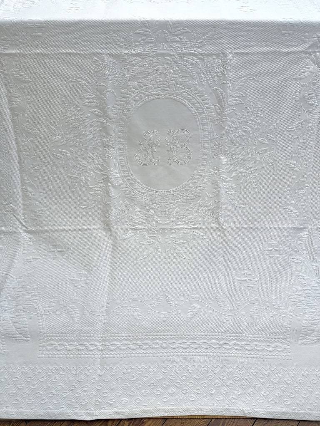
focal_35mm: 24
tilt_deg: -50.0
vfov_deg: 71.6
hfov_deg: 56.8
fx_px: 296
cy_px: 213
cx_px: 160
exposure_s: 1/100
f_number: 1.78
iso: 125
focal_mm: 6.76
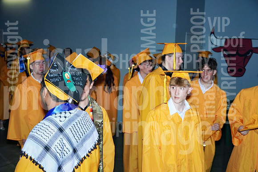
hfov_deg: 41.1
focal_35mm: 48
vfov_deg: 28.1
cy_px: 86
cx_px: 129
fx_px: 344
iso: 1000
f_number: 4.5
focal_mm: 32
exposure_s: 1/250
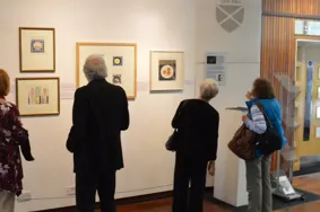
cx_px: 68
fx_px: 382
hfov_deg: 43.5
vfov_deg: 31.1
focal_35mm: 43
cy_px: 116
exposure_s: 1/20
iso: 1600
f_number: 8
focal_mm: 18
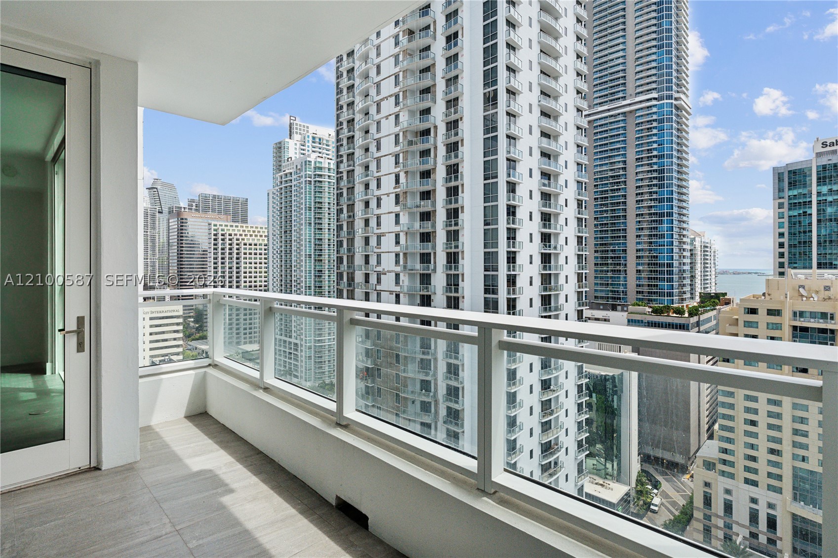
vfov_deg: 67.4
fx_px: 419
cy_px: 279
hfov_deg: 90.0
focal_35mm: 18
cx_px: 419
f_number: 8
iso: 400
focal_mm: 12
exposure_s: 1/1250
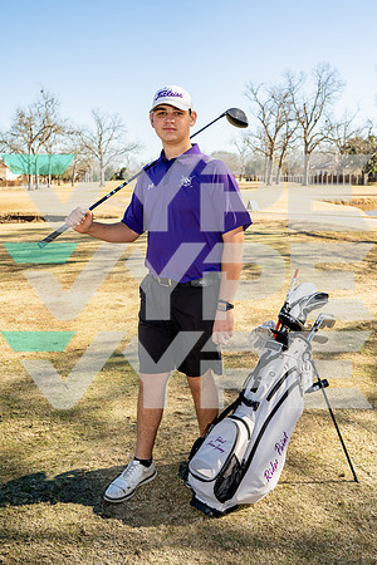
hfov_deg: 37.9
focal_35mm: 35
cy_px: 282
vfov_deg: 54.4
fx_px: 550
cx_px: 188
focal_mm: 35
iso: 100
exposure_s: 1/250
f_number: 5.6
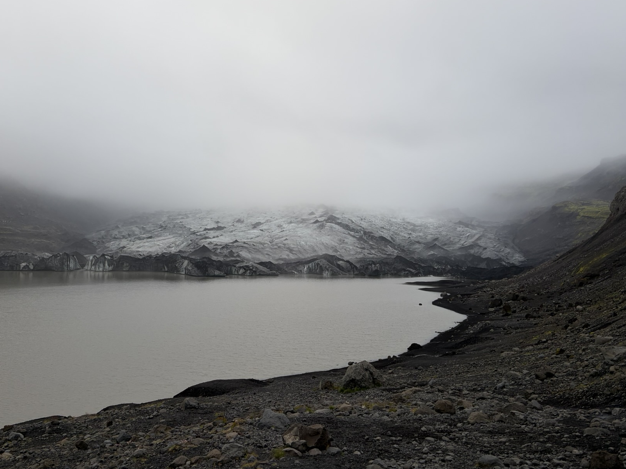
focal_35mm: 33
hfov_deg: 54.7
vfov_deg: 42.6
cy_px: 174
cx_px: 234
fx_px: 597
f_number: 1.6
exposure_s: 1/407
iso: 50
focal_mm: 5.96
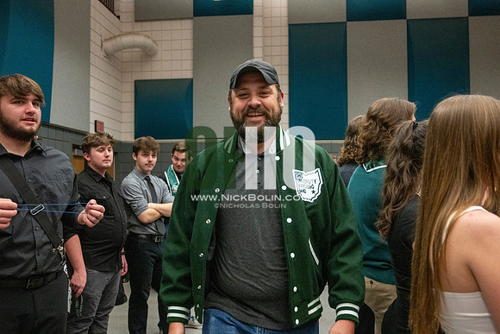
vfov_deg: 41.1
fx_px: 445
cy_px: 167
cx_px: 250
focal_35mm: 32
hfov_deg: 58.7
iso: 10000
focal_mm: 32
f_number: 4
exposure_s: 1/500
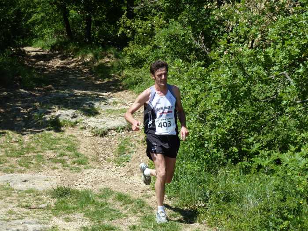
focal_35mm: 83
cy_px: 116
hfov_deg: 23.6
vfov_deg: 17.8
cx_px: 154
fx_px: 739
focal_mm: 13.7
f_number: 4.2
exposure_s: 1/320
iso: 80
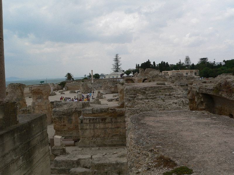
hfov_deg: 51.4
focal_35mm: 36
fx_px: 243
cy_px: 88
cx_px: 117
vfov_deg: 39.7
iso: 80
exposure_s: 1/640
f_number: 5.6
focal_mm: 6
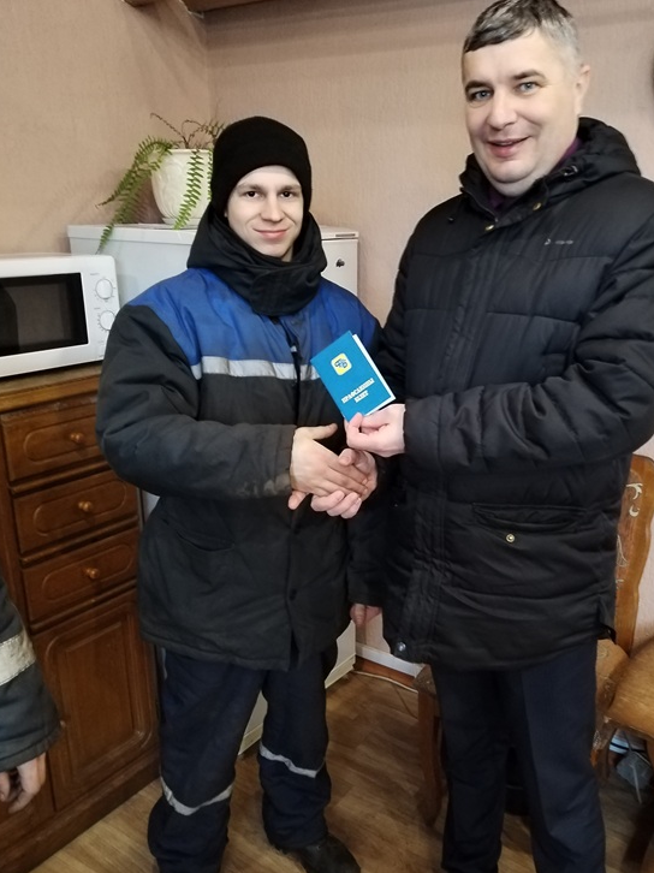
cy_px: 458
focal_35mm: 33
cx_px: 371
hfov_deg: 42.8
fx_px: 832
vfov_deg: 55.3
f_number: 1.8
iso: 1034
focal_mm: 4.75
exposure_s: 1/25
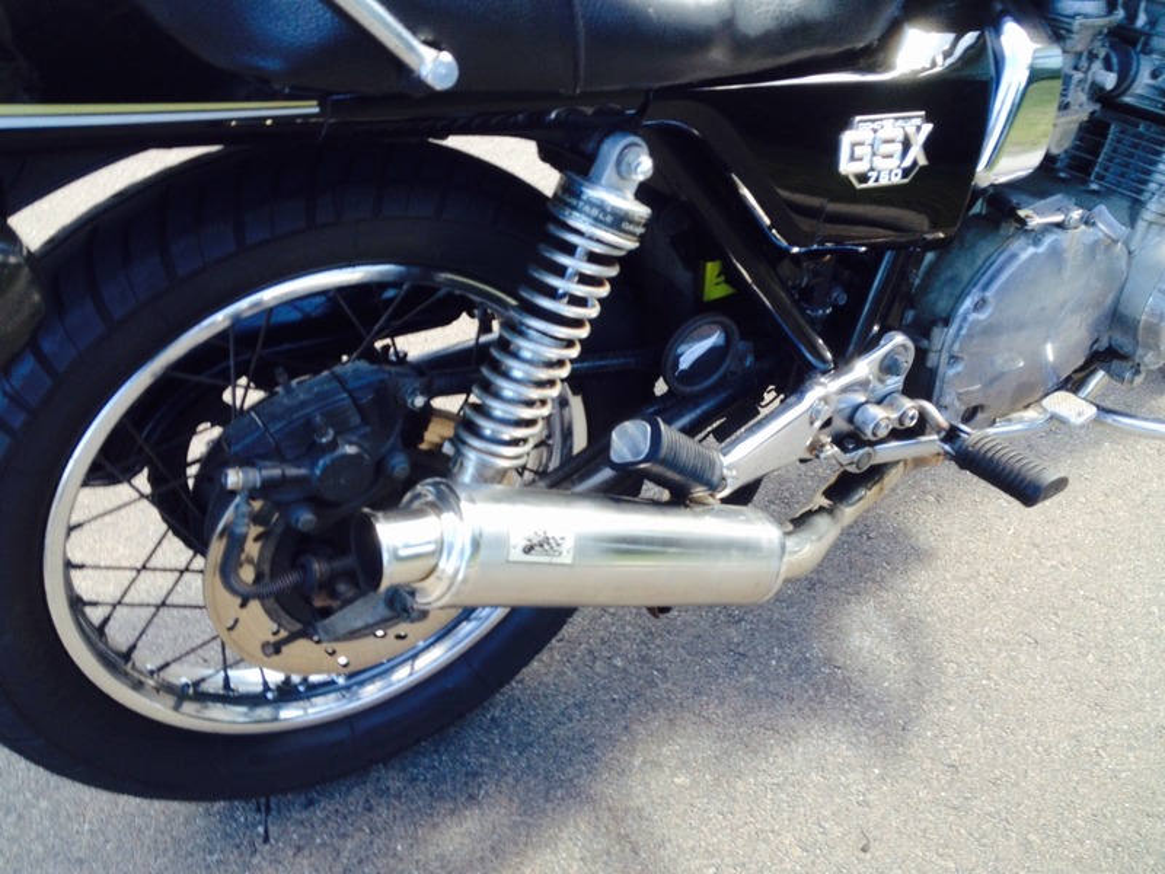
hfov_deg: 52.6
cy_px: 437
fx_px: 1178
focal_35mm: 35
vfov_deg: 40.7
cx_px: 582
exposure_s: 1/120
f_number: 2.4
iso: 50
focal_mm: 4.28
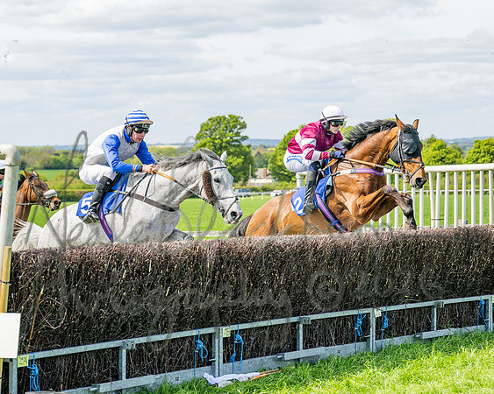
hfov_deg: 19.3
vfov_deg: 15.5
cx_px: 216
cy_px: 200
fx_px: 1452
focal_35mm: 99
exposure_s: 1/3200
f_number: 4
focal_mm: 71
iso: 400
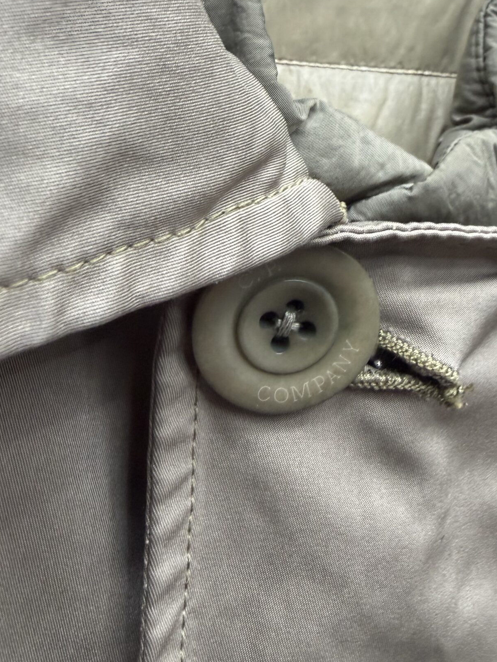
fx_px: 727
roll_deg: -2.4
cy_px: 178
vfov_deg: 47.4
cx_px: 312
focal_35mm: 38
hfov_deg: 37.5
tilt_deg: -0.8
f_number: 2.2
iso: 250
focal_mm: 2.22
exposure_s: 1/50
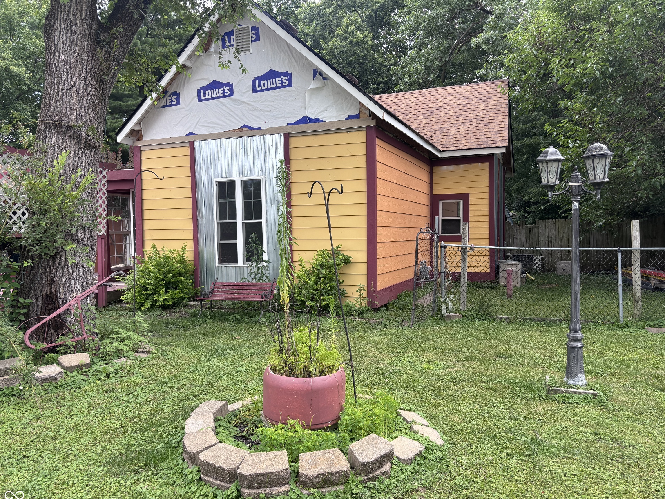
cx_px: 340
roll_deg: +1.3
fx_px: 519
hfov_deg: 65.3
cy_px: 252
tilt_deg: -3.2
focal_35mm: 27
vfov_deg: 51.4
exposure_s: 1/626
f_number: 1.6
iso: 50
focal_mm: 5.96
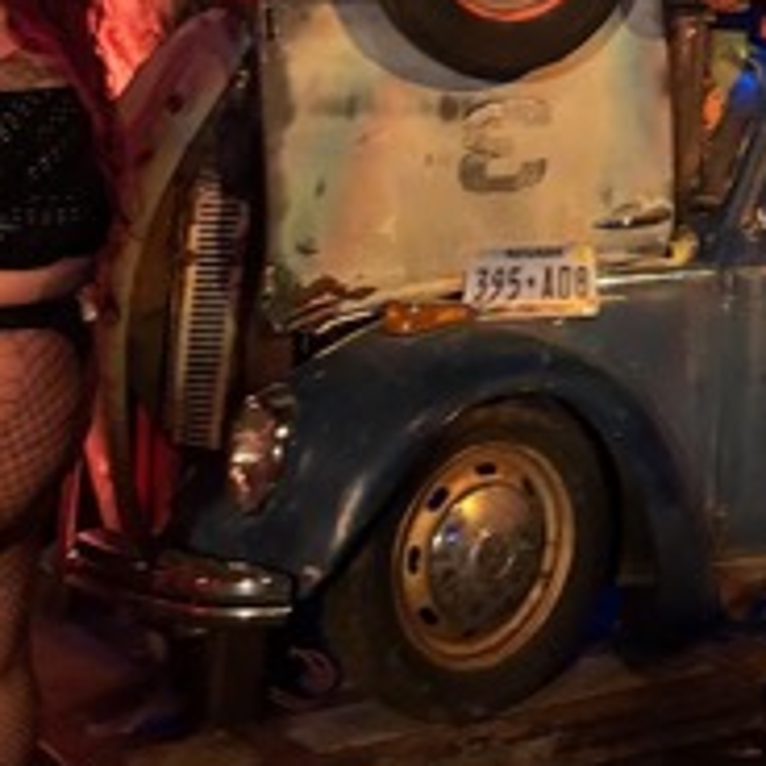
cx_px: 828
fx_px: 2003
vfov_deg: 18.6
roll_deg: -1.7
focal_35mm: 80
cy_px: -445
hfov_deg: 20.7
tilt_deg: +10.0
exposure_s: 1/60
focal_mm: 5.96
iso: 250
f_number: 1.6
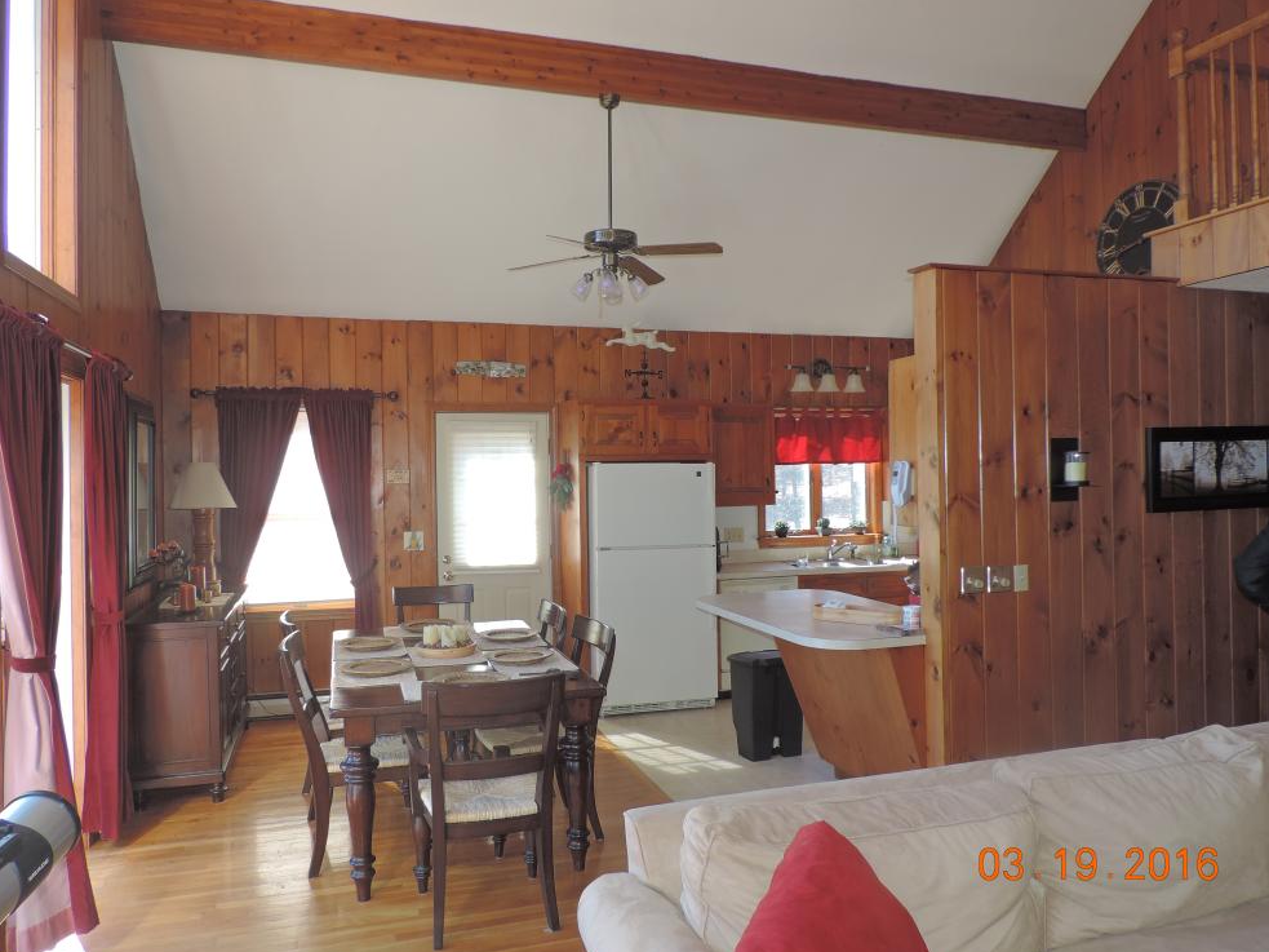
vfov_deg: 54.9
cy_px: 473
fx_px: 916
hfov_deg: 69.4
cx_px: 618
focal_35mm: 25
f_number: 3
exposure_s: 1/50
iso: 80
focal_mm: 4.3
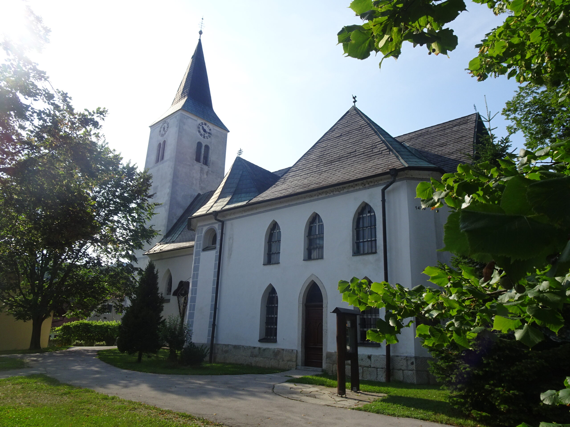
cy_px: 214
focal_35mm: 24
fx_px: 395
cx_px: 285
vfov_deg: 56.8
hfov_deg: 71.6
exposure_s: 1/800
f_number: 3.5
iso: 80
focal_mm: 4.1
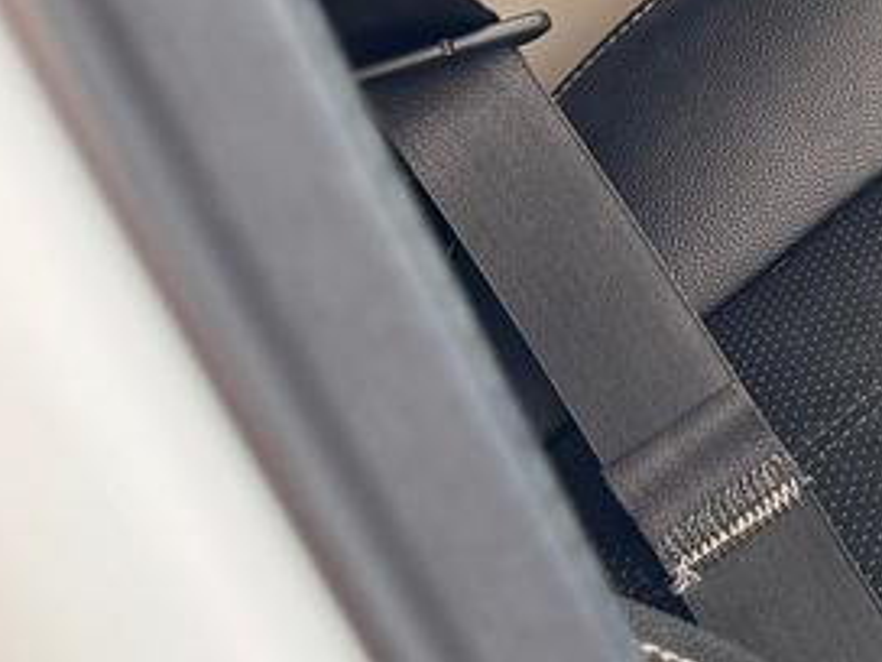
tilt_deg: -33.8
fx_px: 2879
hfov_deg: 13.4
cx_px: 2053
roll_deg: -1.4
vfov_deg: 12.5
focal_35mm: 113
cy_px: -321
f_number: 1.78
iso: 160
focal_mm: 6.76
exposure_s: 1/60
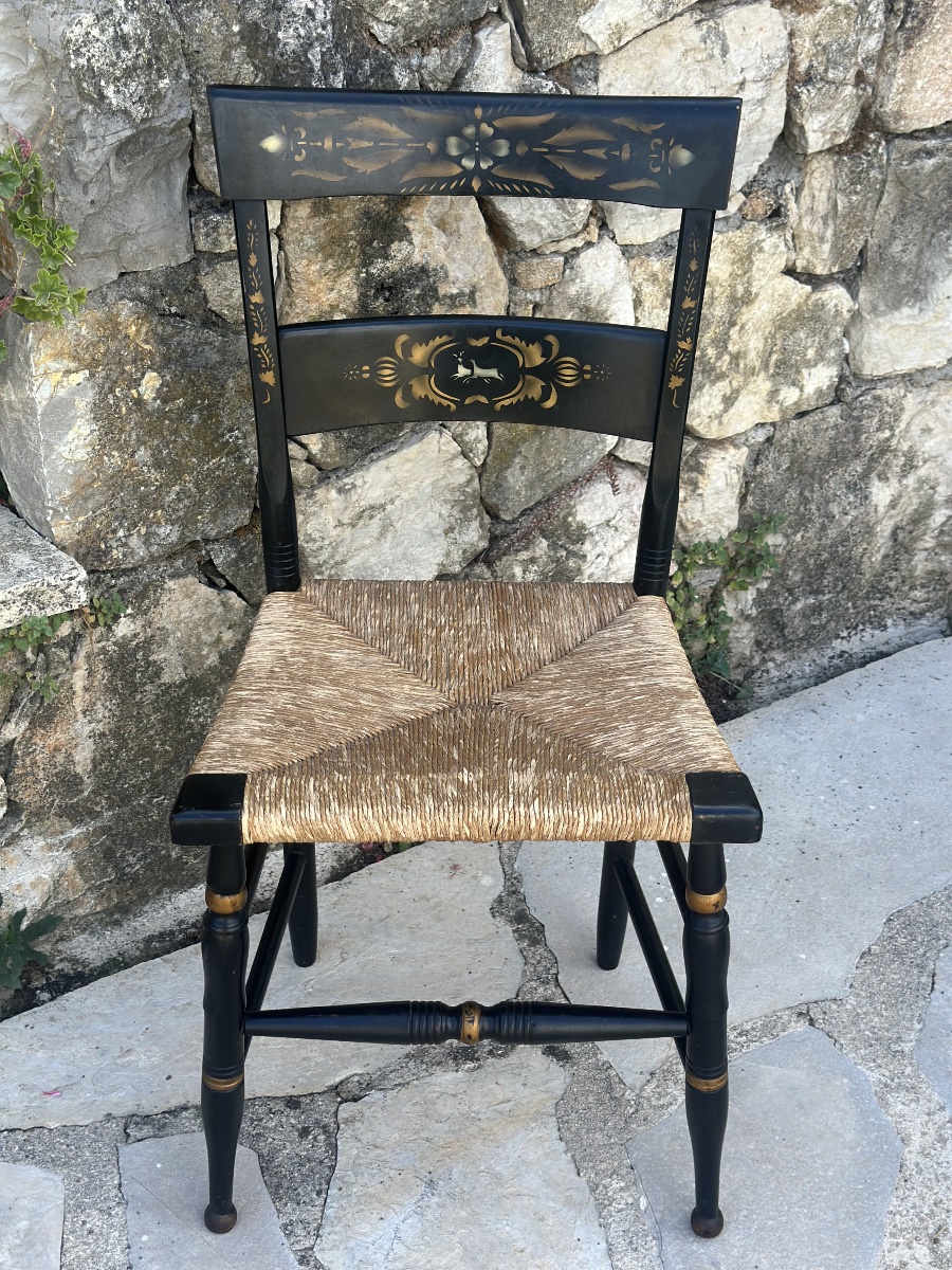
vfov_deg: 39.7
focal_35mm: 48
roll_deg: -2.4
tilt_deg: -33.4
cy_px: 635
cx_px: 476
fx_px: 1760
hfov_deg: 30.3
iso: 80
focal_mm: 6.86
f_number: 1.78
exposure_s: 1/532
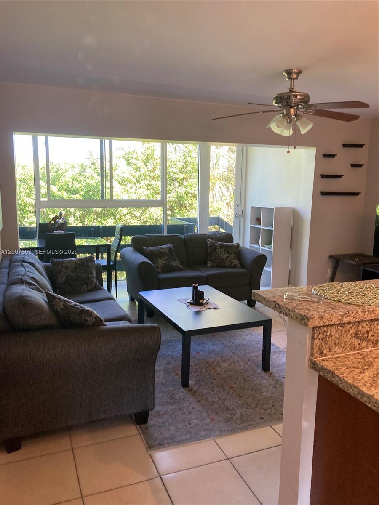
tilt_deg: -6.2
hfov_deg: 49.7
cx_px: 190
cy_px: 252
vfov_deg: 63.4
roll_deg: -2.3
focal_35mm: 28
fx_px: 409
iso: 100
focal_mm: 3.99
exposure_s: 1/60
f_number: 1.8
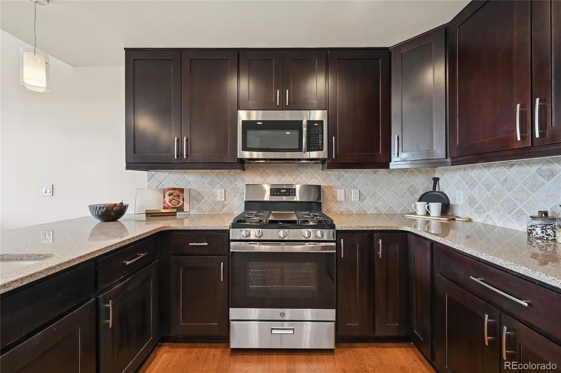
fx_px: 218
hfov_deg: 104.3
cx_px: 280
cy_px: 186
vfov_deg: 81.1
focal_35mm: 14
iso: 400
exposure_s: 1/10
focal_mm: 14
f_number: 10
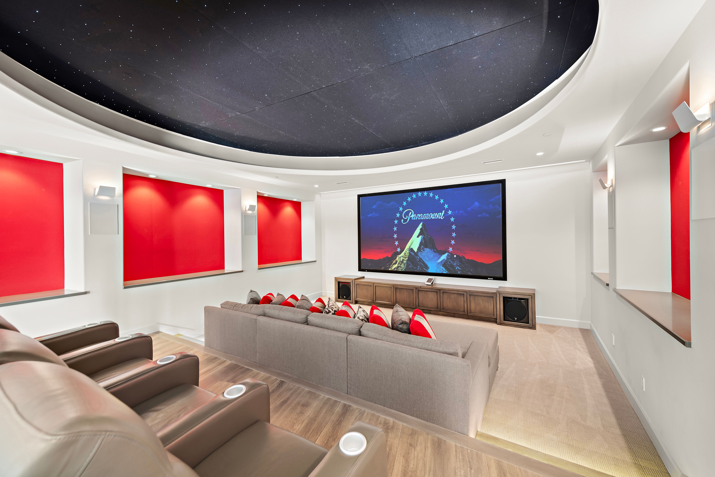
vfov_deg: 81.3
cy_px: 238
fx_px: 278
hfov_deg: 104.2
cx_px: 358
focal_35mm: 14
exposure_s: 1/10
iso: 125
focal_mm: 14
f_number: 7.1
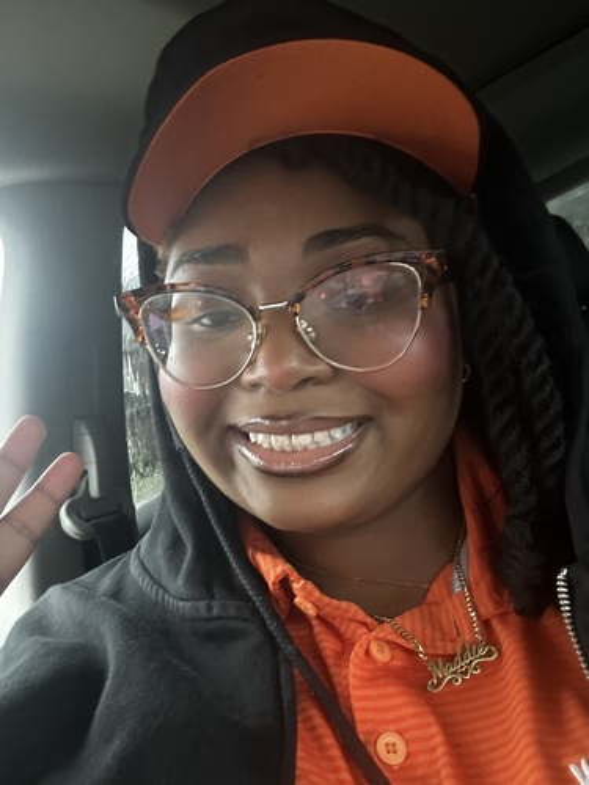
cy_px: 392
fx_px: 681
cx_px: 294
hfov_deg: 46.8
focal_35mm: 30
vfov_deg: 60.0
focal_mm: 2.69
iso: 640
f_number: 1.9
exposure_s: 1/21
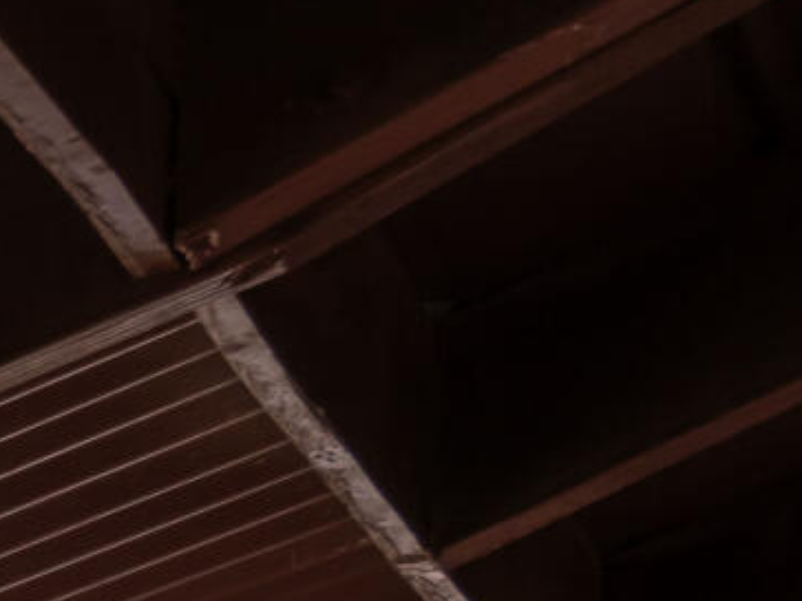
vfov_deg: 8.8
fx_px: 3127
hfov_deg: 8.6
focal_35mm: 135
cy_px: 1847
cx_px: -2227
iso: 125
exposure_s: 1/200
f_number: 8
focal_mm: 17
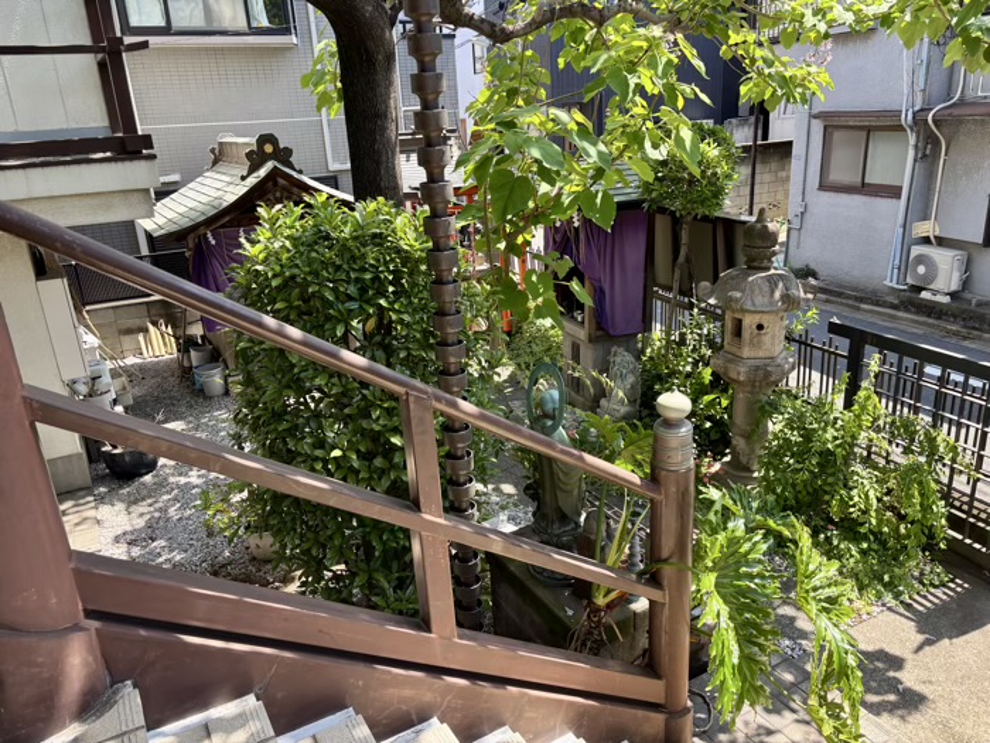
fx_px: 744
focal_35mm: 26
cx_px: 495
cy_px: 372
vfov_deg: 53.1
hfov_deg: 67.3
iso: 50
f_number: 1.6
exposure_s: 1/351
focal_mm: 5.96
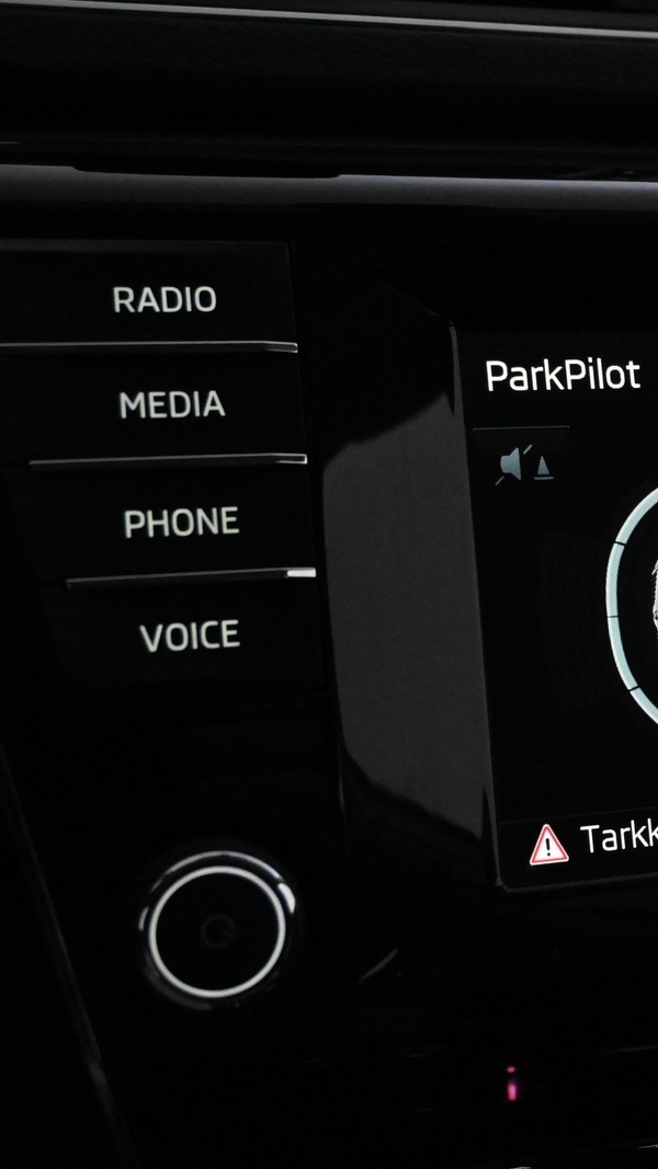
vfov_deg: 33.8
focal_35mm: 62
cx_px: 874
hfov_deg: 18.0
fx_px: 1924
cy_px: 578
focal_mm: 26
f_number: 5.6
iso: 6400
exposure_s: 1/125
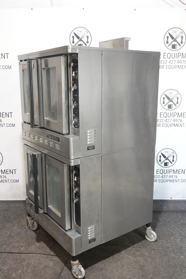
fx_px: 263
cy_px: 140
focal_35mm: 34
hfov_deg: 38.9
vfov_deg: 55.8
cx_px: 93
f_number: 3.5
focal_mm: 12.76
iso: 1600
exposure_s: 1/40
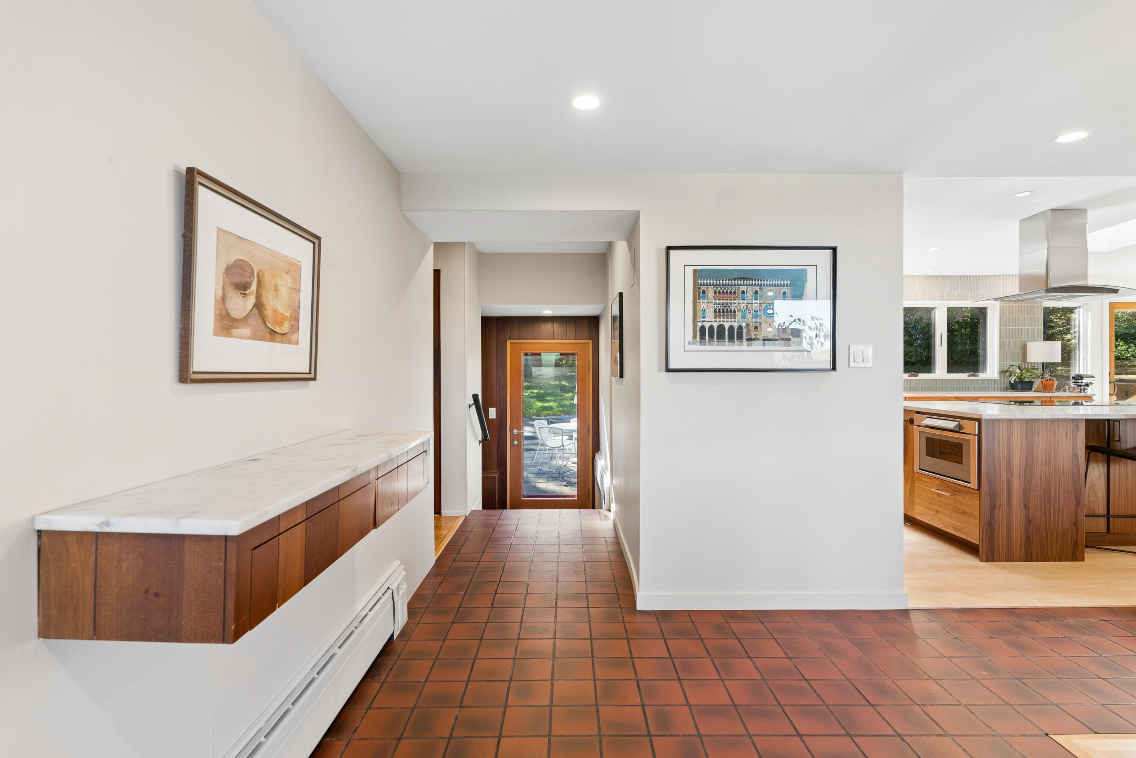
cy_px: 379
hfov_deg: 91.6
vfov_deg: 68.9
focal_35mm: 18
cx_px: 568
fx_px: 552
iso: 320
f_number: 7.1
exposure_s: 1/13
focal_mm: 17.5
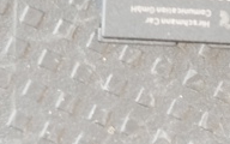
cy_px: -107
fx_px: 1066
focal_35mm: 170
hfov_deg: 11.6
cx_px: 379
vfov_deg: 7.5
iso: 800
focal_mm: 5.31
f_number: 1.7
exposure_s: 1/20
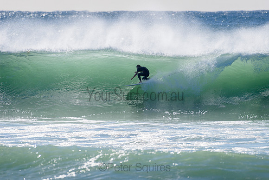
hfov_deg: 4.0
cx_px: 136
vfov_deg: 2.7
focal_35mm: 511
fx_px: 3815
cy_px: 90
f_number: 5.6
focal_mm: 500
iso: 160
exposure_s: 1/2000
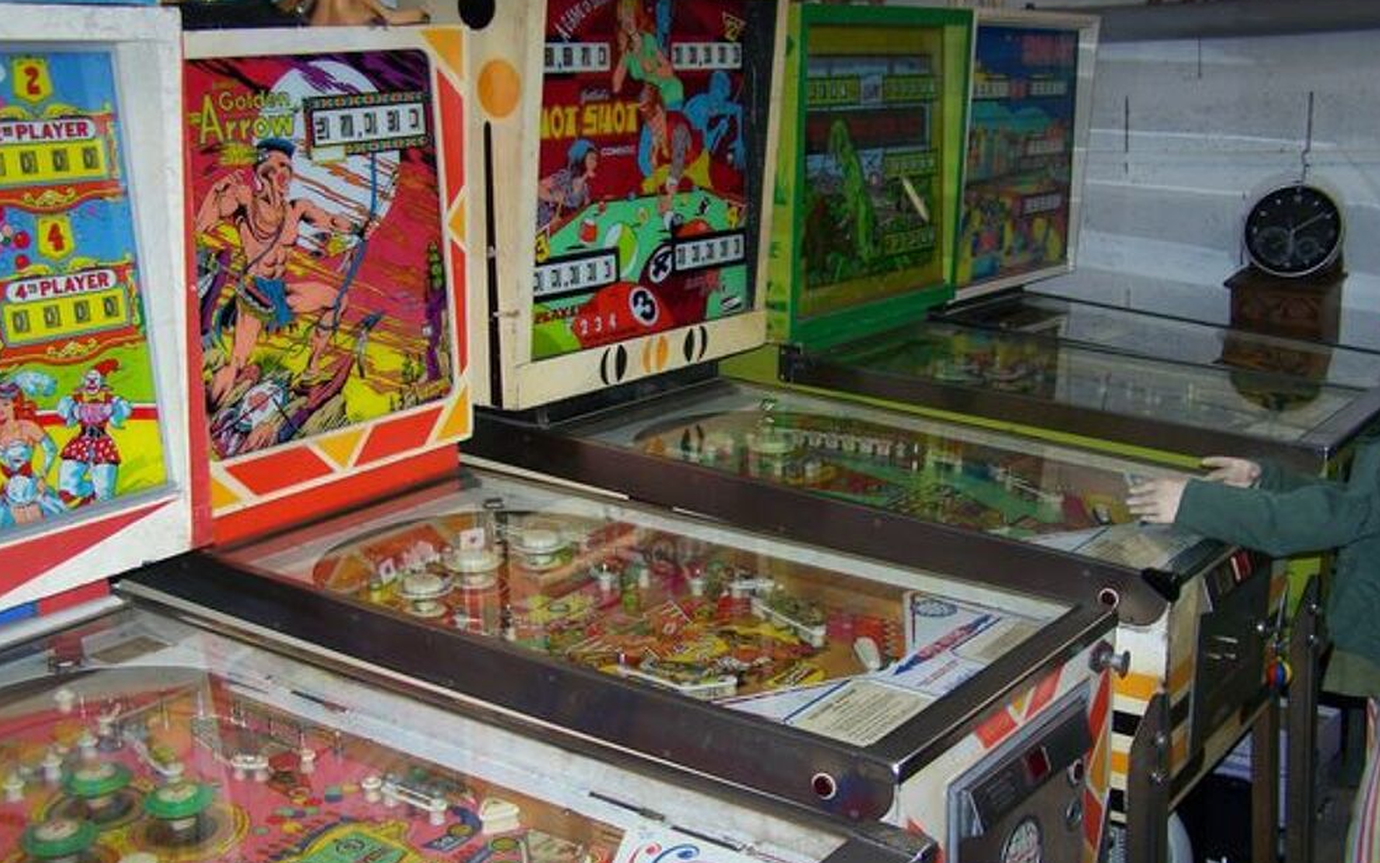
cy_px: 488
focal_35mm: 41
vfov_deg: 31.2
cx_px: 690
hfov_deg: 48.2
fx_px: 1542
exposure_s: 1/60
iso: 80
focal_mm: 6.3
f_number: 2.8
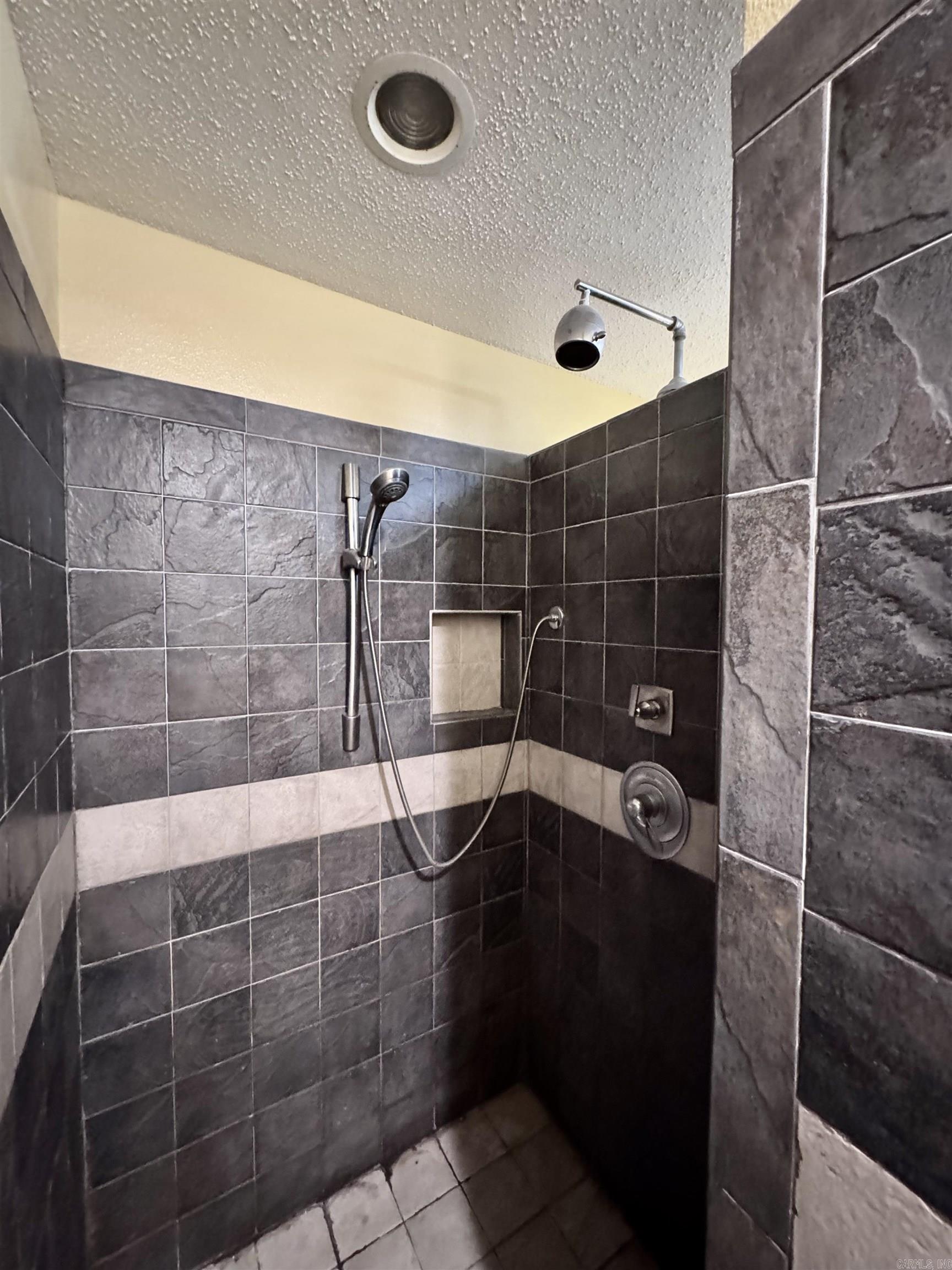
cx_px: 476
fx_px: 513
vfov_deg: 102.1
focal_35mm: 14
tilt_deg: -3.8
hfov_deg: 85.7
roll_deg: +0.7
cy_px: 635
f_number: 2.2
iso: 1250
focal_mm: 2.22
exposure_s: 1/30
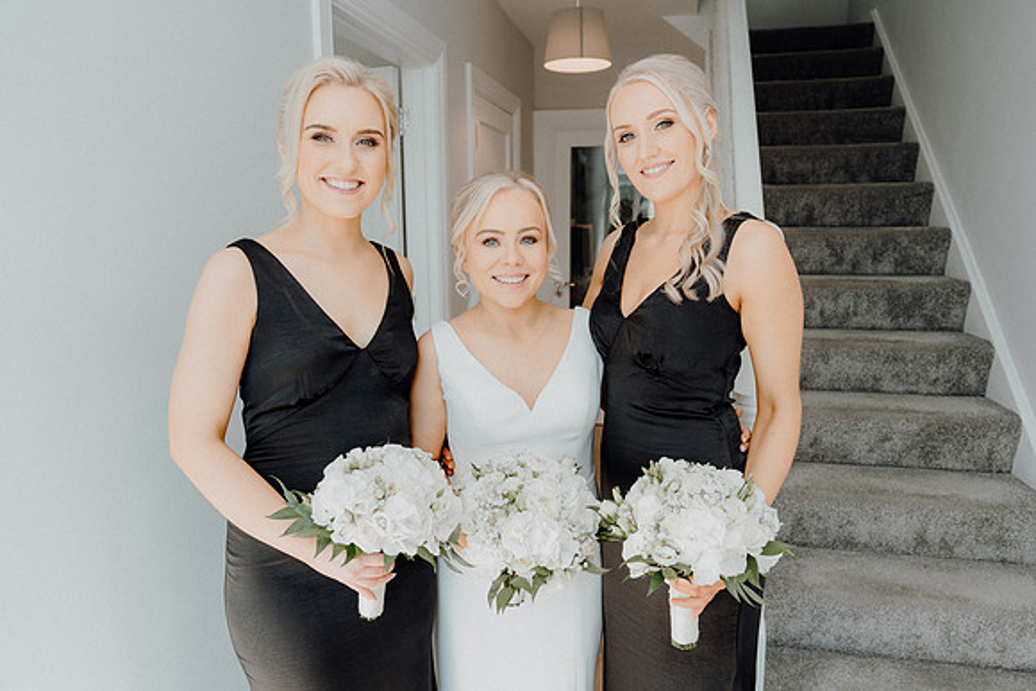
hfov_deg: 71.5
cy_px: 346
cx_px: 518
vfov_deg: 51.3
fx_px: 720
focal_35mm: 25
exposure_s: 1/160
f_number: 3.5
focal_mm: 25
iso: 125
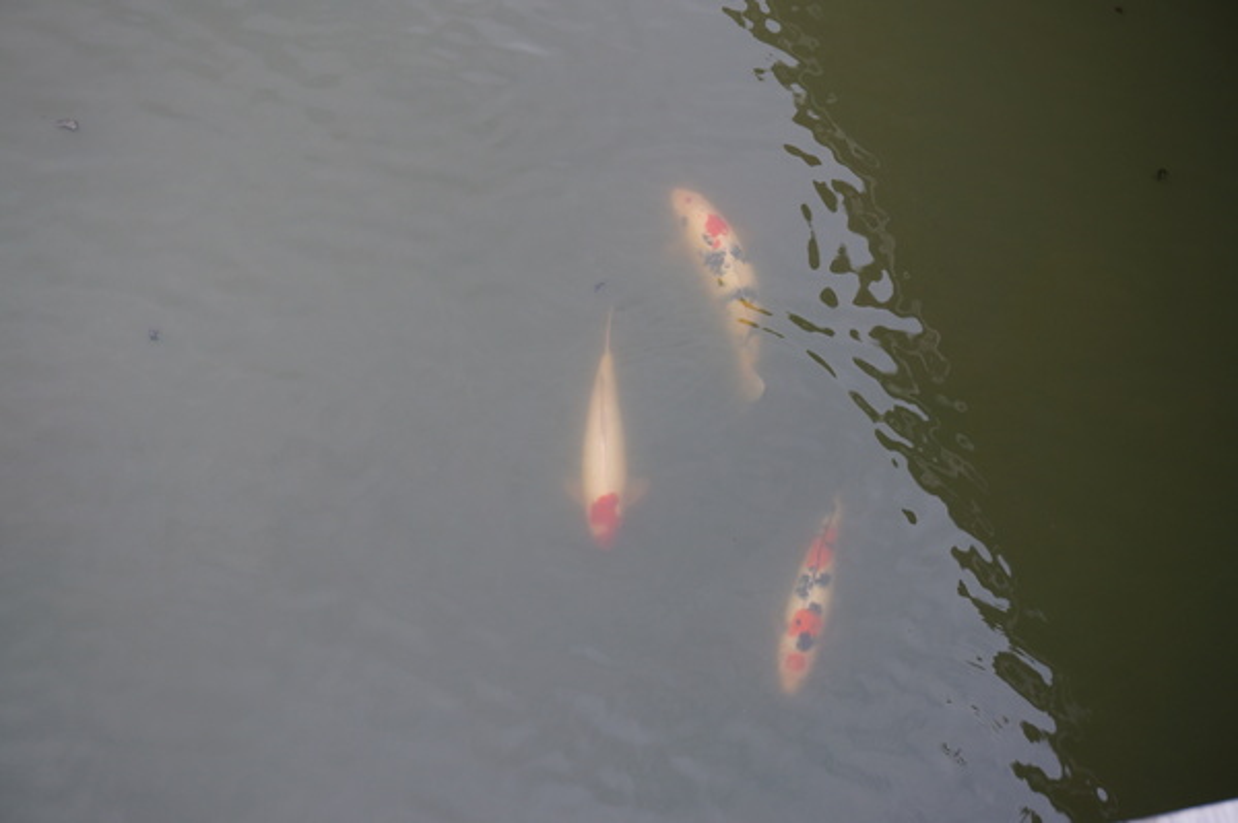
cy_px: 412
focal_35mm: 51
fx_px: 1752
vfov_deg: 26.4
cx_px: 619
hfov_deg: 38.9
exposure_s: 1/60
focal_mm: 34
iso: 200
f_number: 5
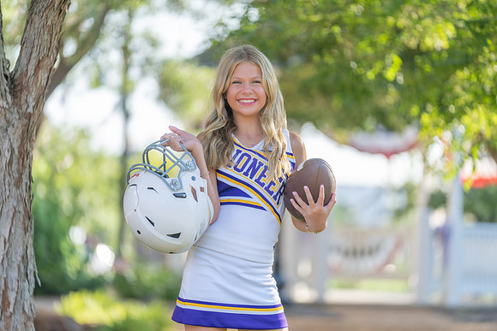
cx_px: 248
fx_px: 2306
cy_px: 166
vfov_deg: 8.2
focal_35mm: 167
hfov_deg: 12.3
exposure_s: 1/320
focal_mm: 167
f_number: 2.8
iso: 100
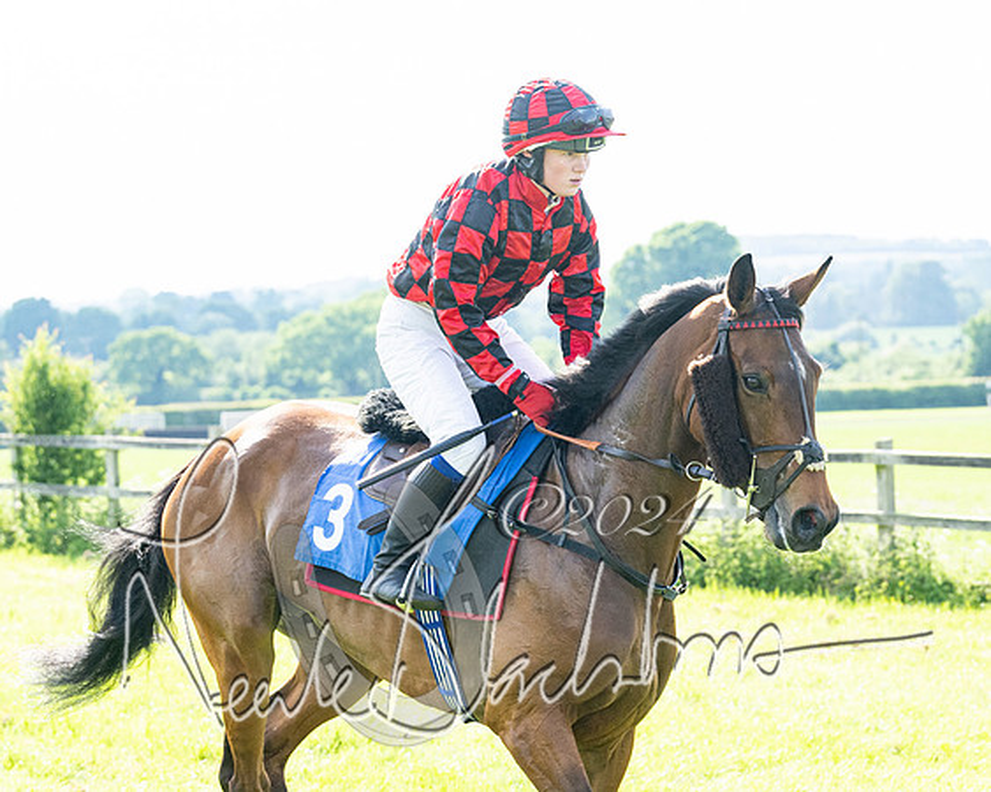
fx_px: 4768
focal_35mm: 163
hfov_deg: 11.9
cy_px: 405
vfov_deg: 9.5
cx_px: 668
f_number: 5
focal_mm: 80
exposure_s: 1/1250
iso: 400
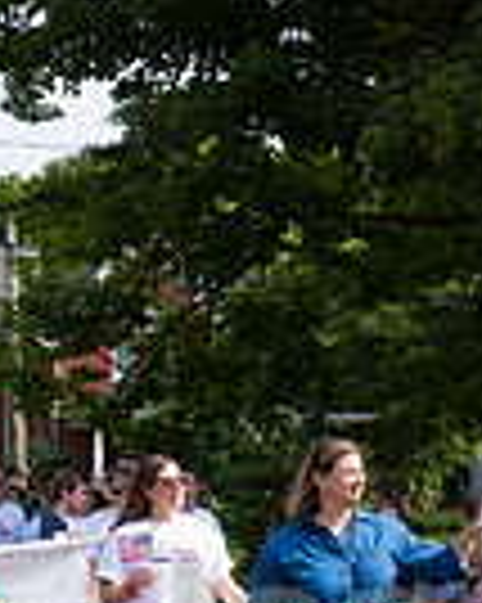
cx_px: 311
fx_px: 2535
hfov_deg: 10.9
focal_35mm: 142
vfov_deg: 13.2
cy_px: 713
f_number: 6.3
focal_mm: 35
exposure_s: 1/500
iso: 280
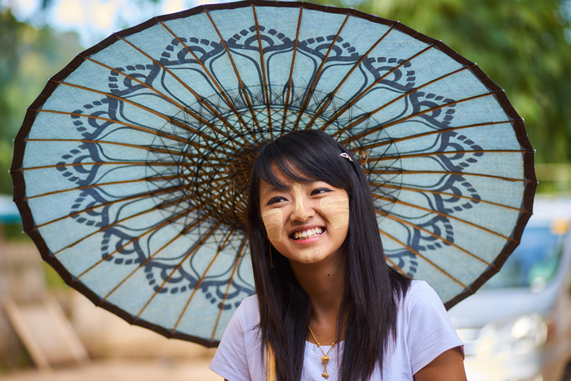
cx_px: 286
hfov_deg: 20.4
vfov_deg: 13.7
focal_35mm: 100
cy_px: 190
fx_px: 1586
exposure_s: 1/200
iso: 200
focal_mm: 100
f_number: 2.8
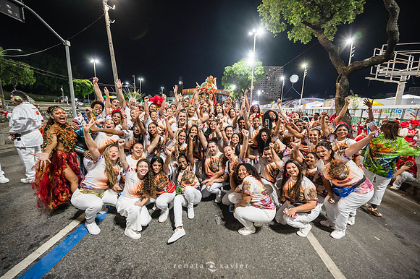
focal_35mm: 14
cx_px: 210
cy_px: 140
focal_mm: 14
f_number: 4
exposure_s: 1/40
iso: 2000
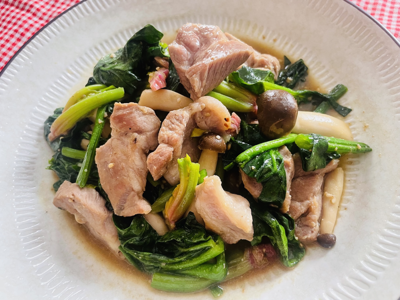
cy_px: 150
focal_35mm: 26
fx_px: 300
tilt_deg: -61.9
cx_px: 200
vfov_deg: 53.1
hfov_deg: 67.3
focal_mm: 4.2
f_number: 1.6
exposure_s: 1/70
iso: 125
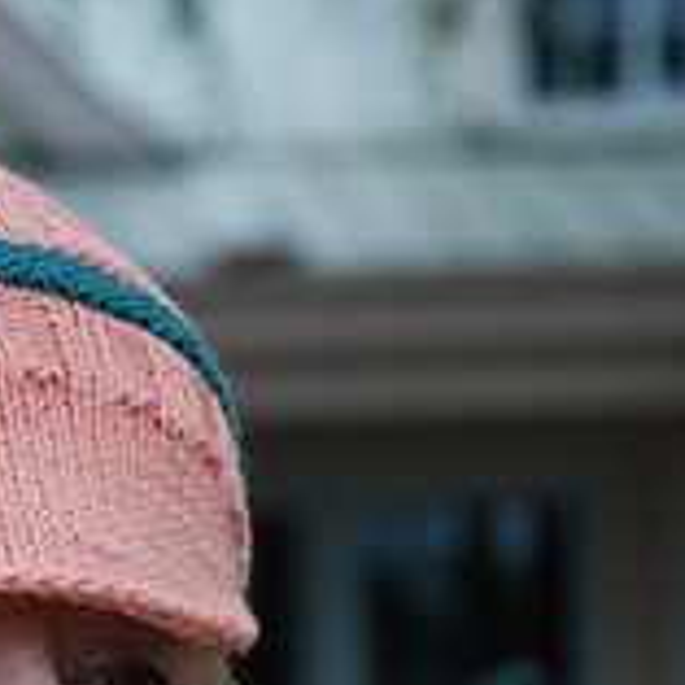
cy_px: 718
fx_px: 6022
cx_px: -17
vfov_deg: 6.5
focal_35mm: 269
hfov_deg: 6.5
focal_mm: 66
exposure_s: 1/160
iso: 200
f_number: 5.3
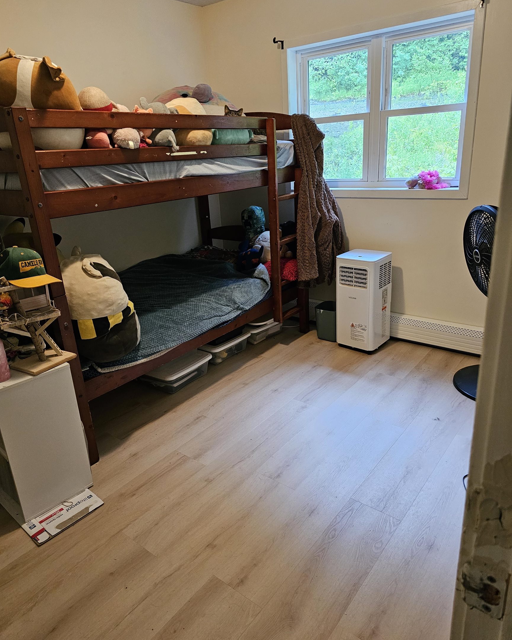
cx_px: 256
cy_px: 317
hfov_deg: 58.8
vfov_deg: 70.3
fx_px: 455
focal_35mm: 24
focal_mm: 6.3
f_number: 1.7
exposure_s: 1/120
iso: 800
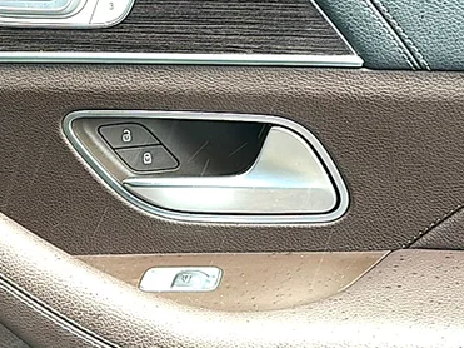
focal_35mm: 68
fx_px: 911
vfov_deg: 21.6
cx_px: 140
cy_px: 142
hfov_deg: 28.3
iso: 50
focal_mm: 6.86
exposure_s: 1/89
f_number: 1.78
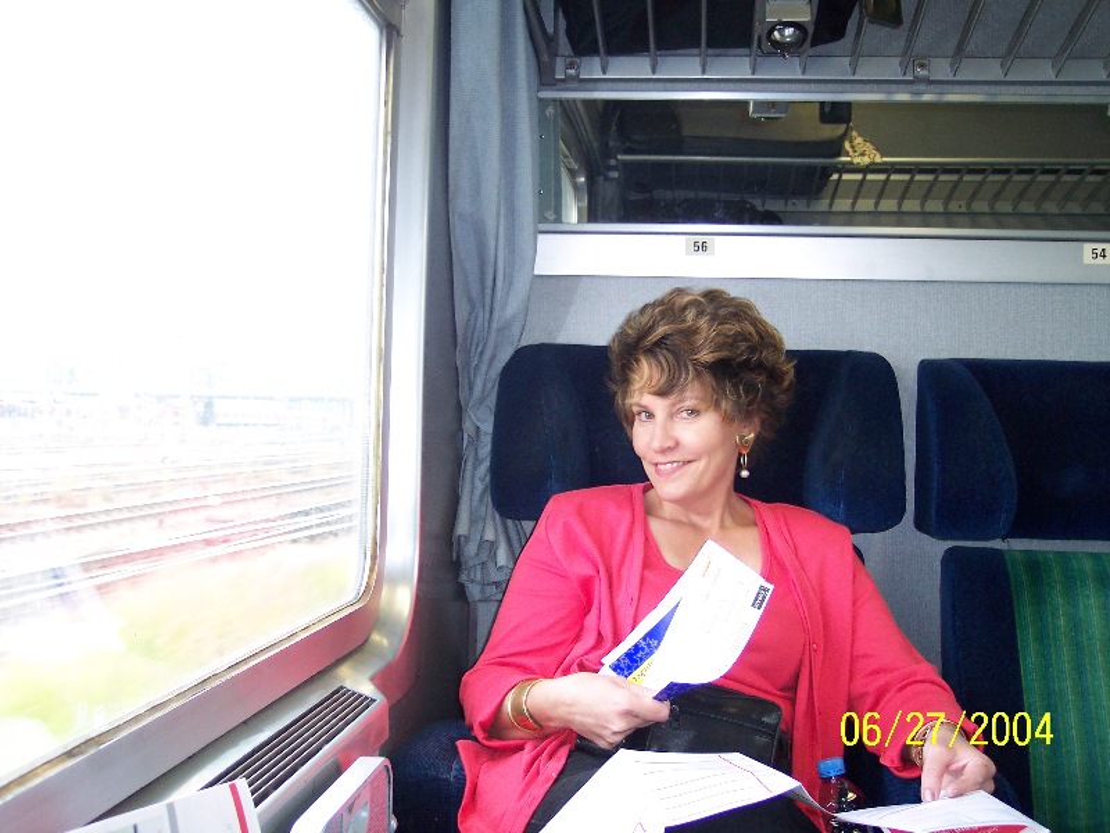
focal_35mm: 38
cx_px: 555
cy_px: 416
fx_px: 1219
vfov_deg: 37.7
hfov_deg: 49.0
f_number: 2.8
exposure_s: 1/45
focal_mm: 8
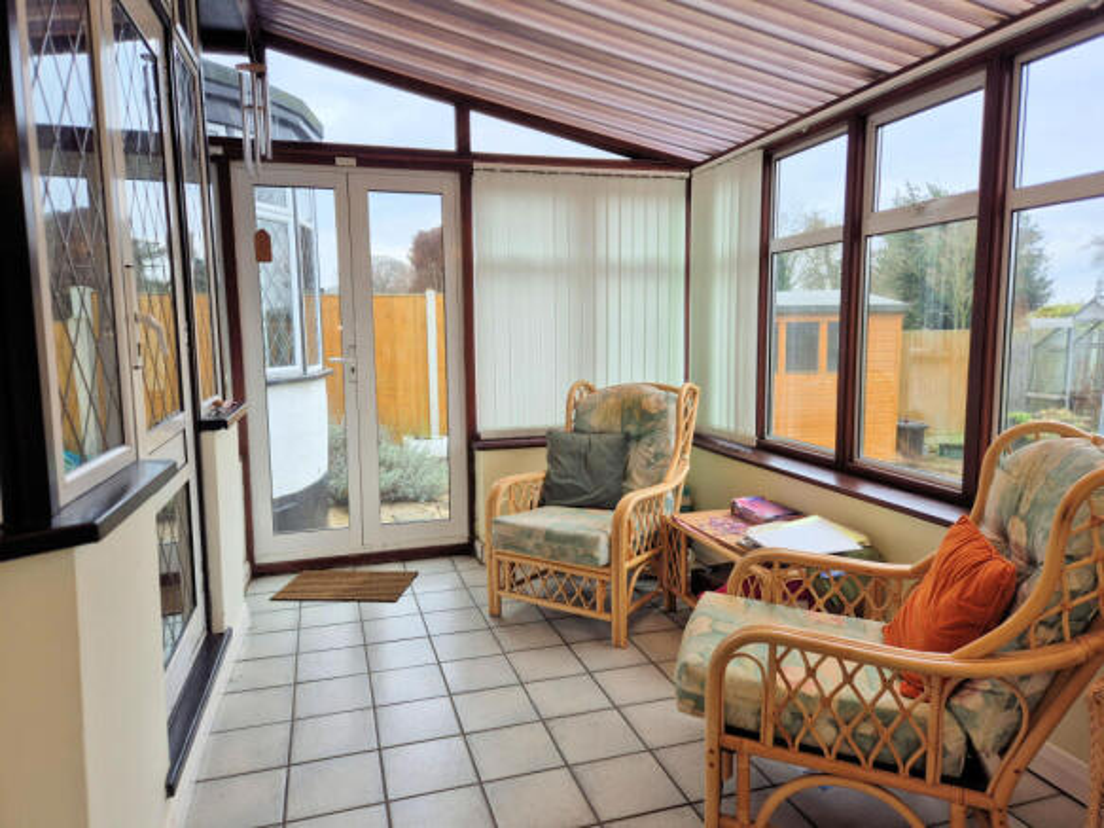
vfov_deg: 58.9
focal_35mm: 23
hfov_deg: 73.9
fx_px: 733
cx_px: 552
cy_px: 414
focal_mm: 5.4
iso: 25
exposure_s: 1/276
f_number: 1.8
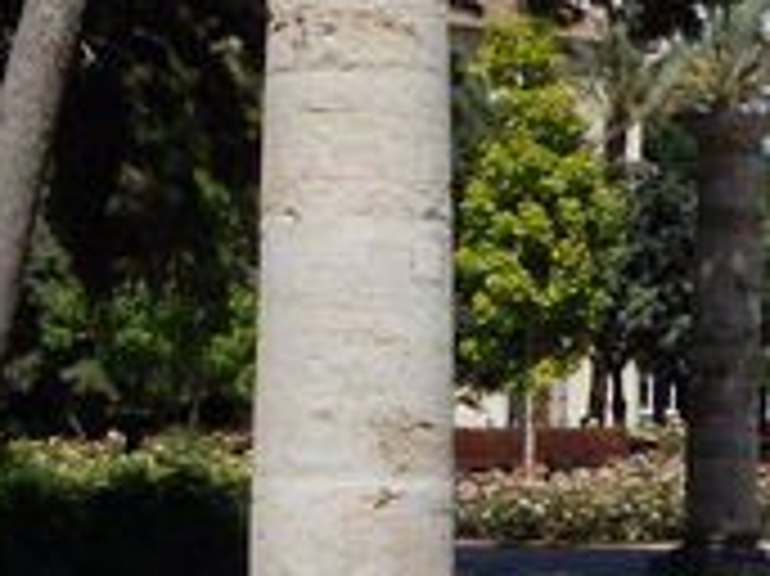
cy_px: 520
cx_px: 995
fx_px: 2801
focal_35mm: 126
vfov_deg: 11.7
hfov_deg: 15.0
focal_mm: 7.7
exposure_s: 1/125
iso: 125
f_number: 14
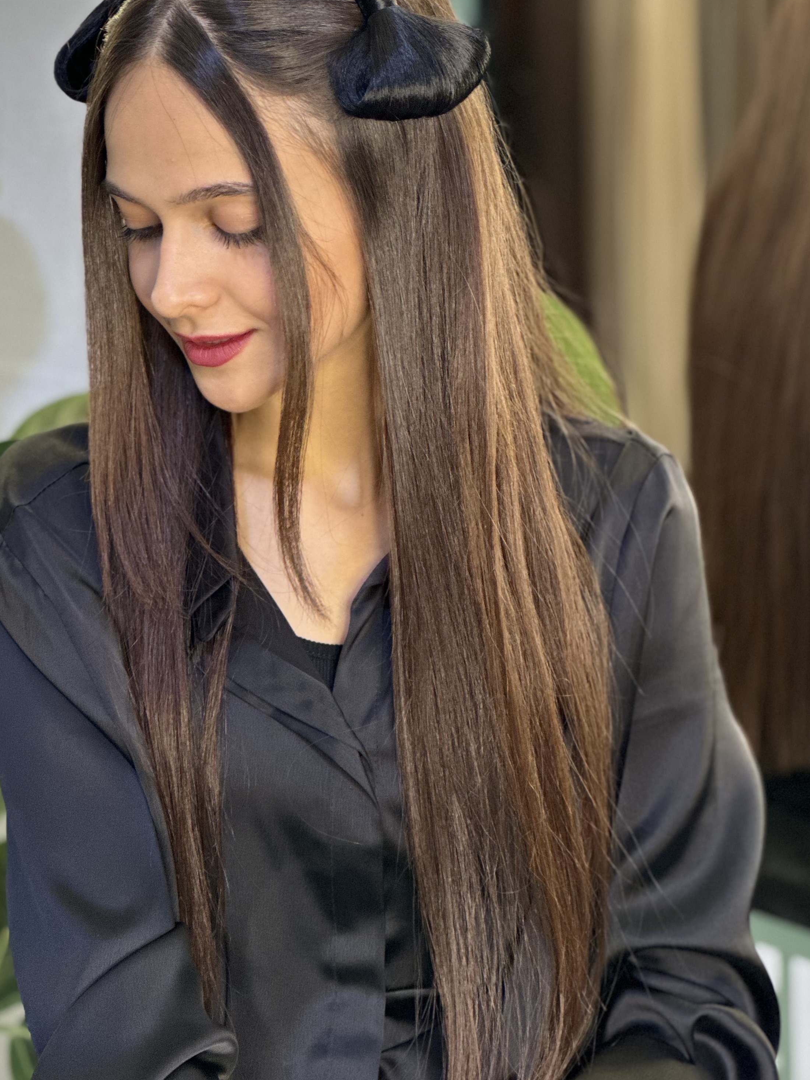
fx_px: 3307
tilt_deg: -10.2
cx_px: 280
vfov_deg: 18.5
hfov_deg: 13.9
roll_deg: +1.2
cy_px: 361
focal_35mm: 106
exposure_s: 1/33
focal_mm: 9
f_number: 2.8
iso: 200
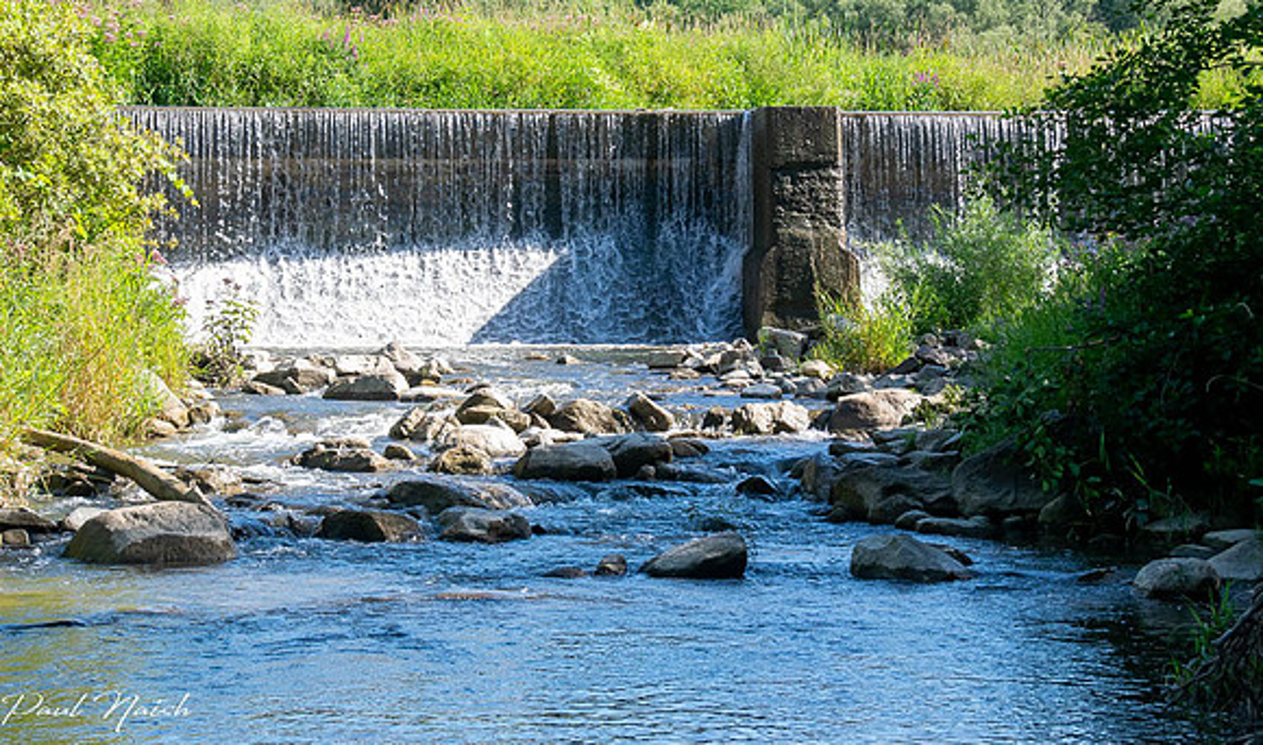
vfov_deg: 11.2
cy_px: 263
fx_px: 3808
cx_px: 600
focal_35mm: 112
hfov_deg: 18.8
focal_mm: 62
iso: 500
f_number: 11
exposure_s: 1/200
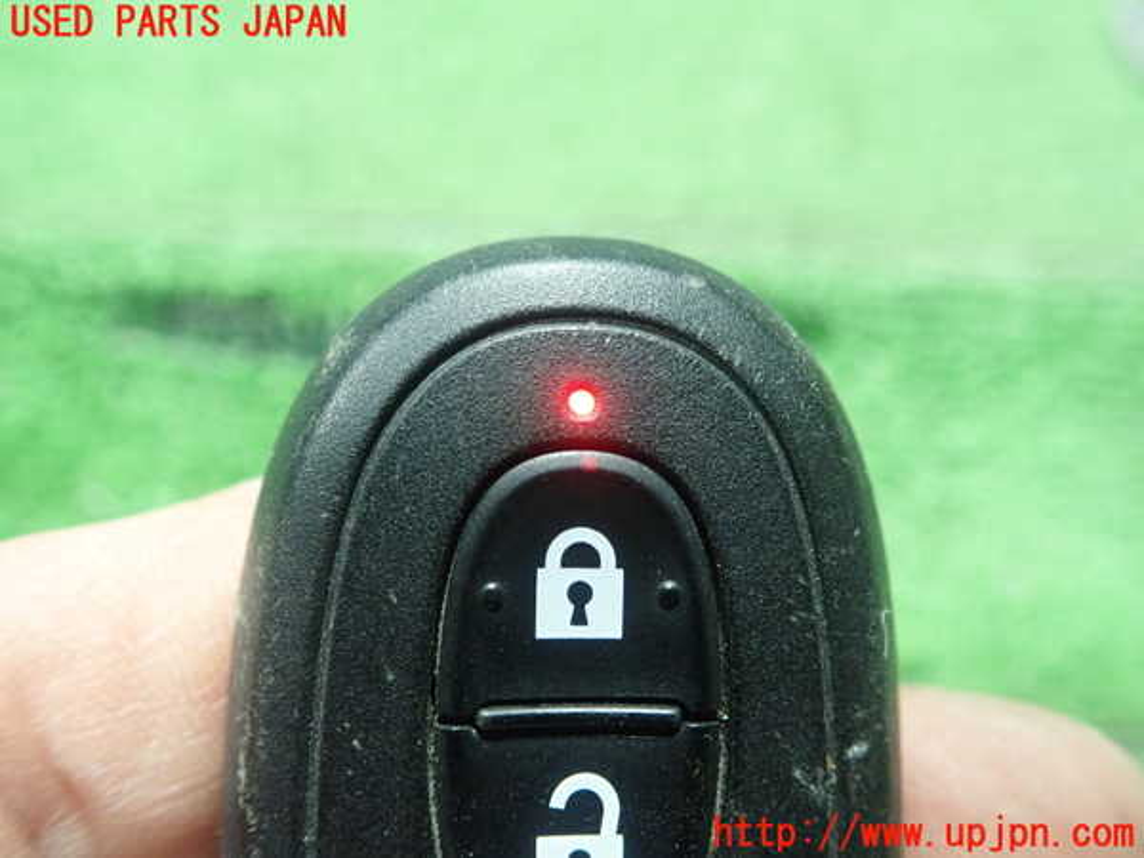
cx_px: 572
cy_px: 429
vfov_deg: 46.8
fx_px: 991
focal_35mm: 30
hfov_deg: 60.0
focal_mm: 5.5
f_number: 2.3
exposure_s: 1/80
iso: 800
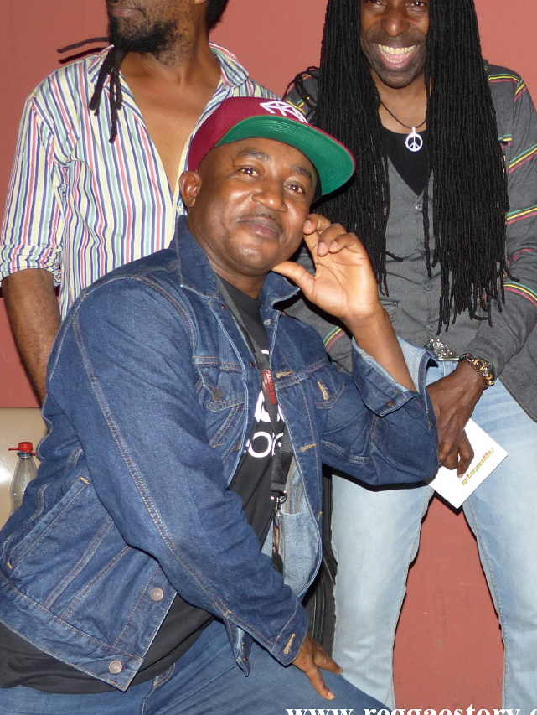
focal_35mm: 34
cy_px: 312
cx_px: 262
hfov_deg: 41.8
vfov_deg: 53.8
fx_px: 702
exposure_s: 1/60
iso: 160
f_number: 2.8
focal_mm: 5.2
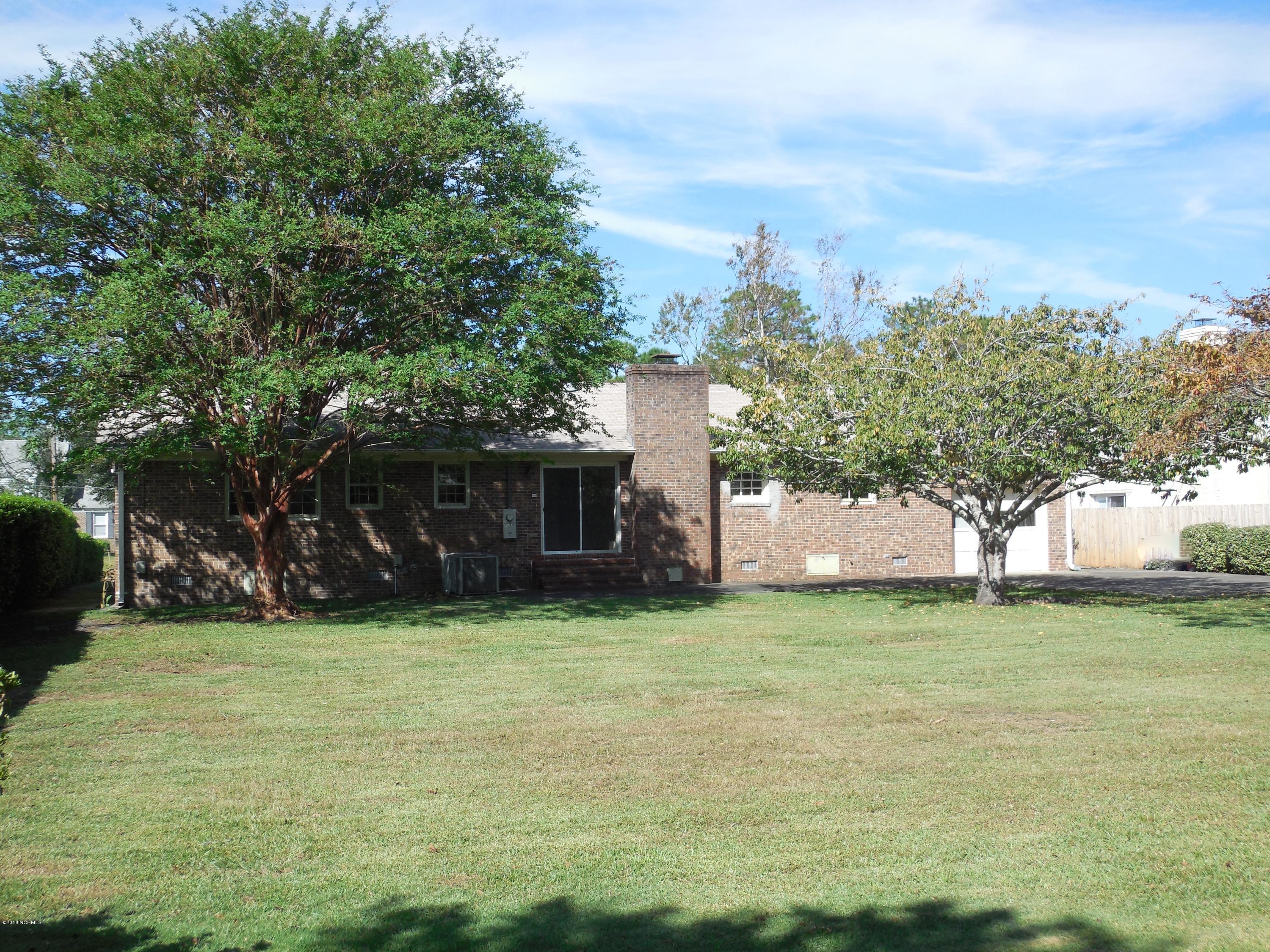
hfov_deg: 46.8
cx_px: 635
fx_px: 1468
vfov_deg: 36.0
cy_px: 476
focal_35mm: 40
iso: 125
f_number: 3.6
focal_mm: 7.1
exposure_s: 1/800
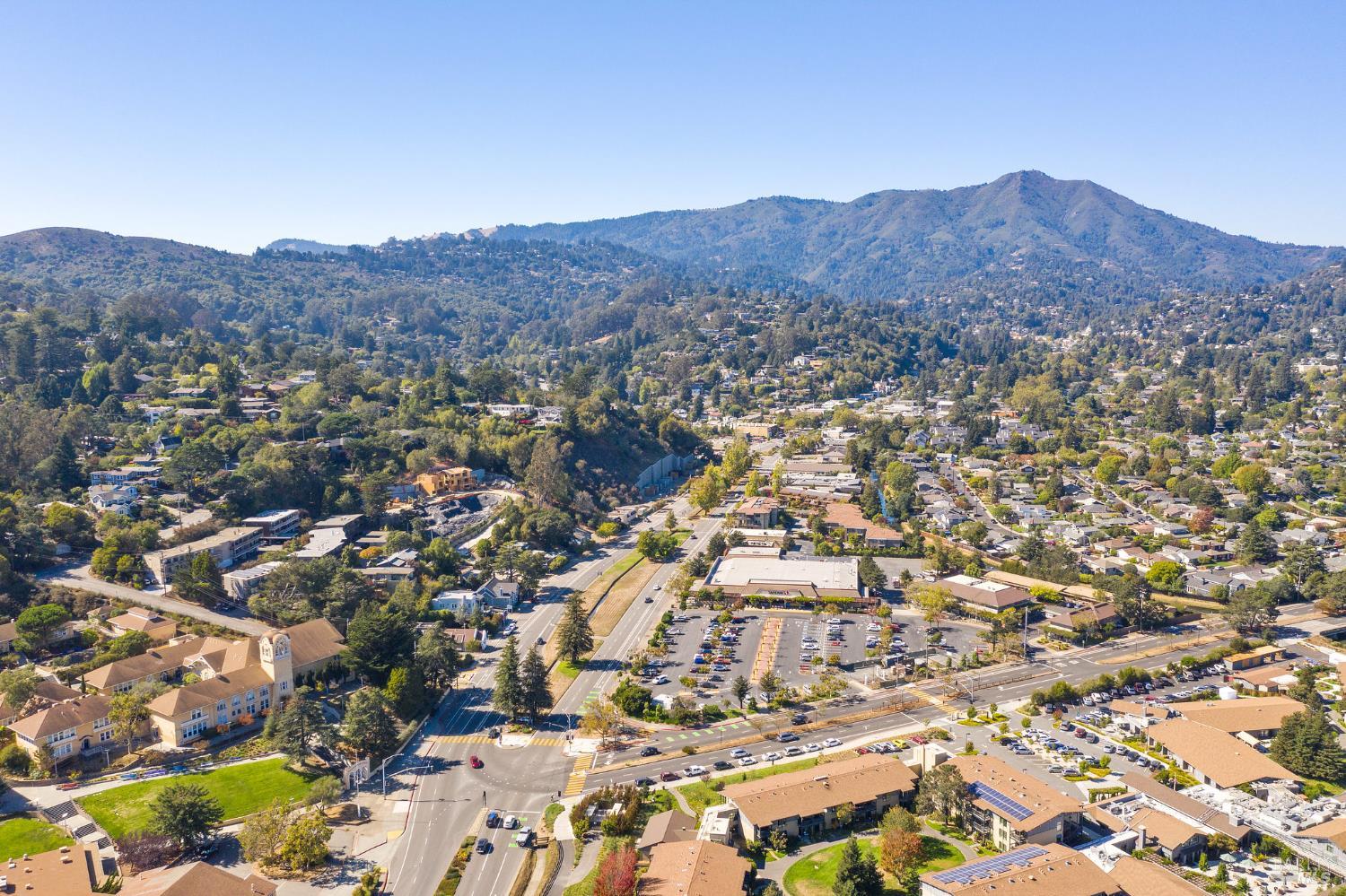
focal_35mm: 28
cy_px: 448
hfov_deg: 65.5
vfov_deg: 46.4
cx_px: 673
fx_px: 1046
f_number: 5.6
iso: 100
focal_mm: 10.26
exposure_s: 1/50
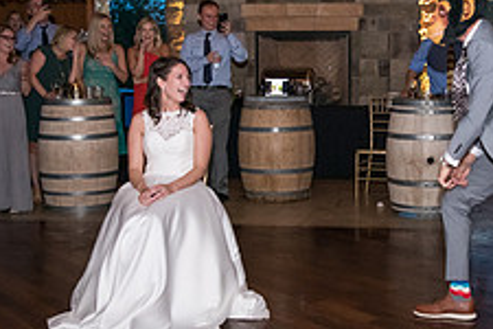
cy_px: 157
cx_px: 368
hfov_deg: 29.6
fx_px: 917
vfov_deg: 20.3
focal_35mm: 67
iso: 1600
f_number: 3.5
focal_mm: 26
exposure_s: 1/320
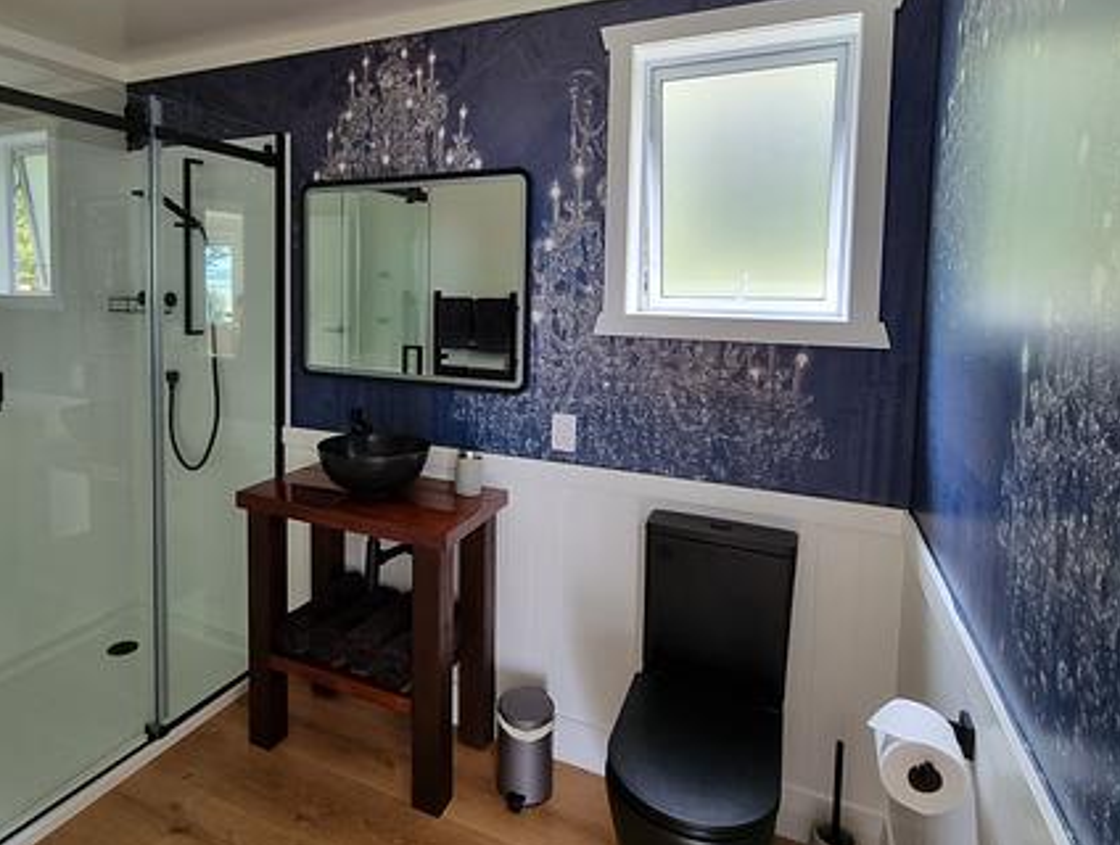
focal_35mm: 19
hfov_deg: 83.9
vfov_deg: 68.2
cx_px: 473
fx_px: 616
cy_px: 337
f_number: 2.2
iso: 160
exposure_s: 1/50
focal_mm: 2.2
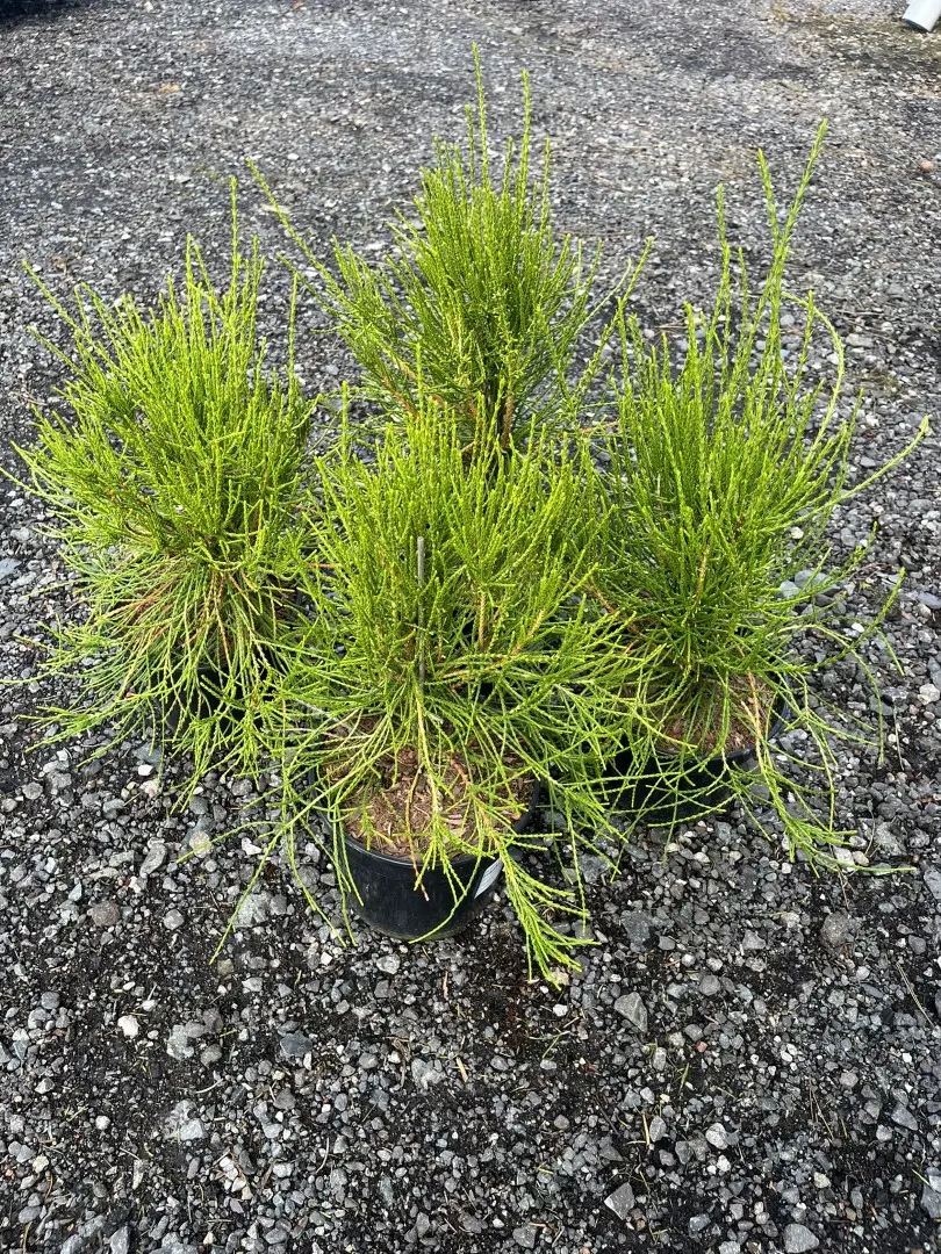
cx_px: 470
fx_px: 942
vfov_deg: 67.3
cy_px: 627
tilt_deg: -40.9
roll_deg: -3.9
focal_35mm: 26
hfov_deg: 53.1
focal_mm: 5.1
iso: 50
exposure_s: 1/418
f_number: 1.6
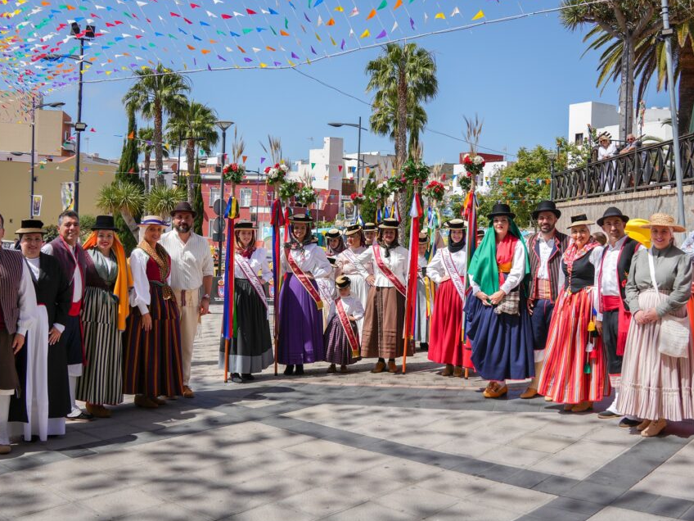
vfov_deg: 39.1
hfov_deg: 50.6
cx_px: 354
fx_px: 733
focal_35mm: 37
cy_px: 246
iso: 100
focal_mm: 21
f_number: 4.5
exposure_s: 1/1000
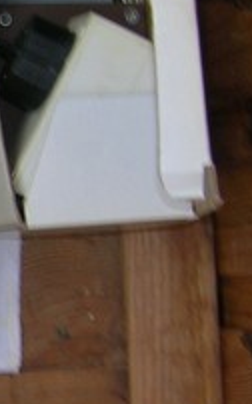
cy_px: 166
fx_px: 1574
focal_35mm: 143
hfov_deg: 8.4
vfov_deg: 14.6
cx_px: -344
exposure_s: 1/30
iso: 50
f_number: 2.9
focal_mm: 5.7
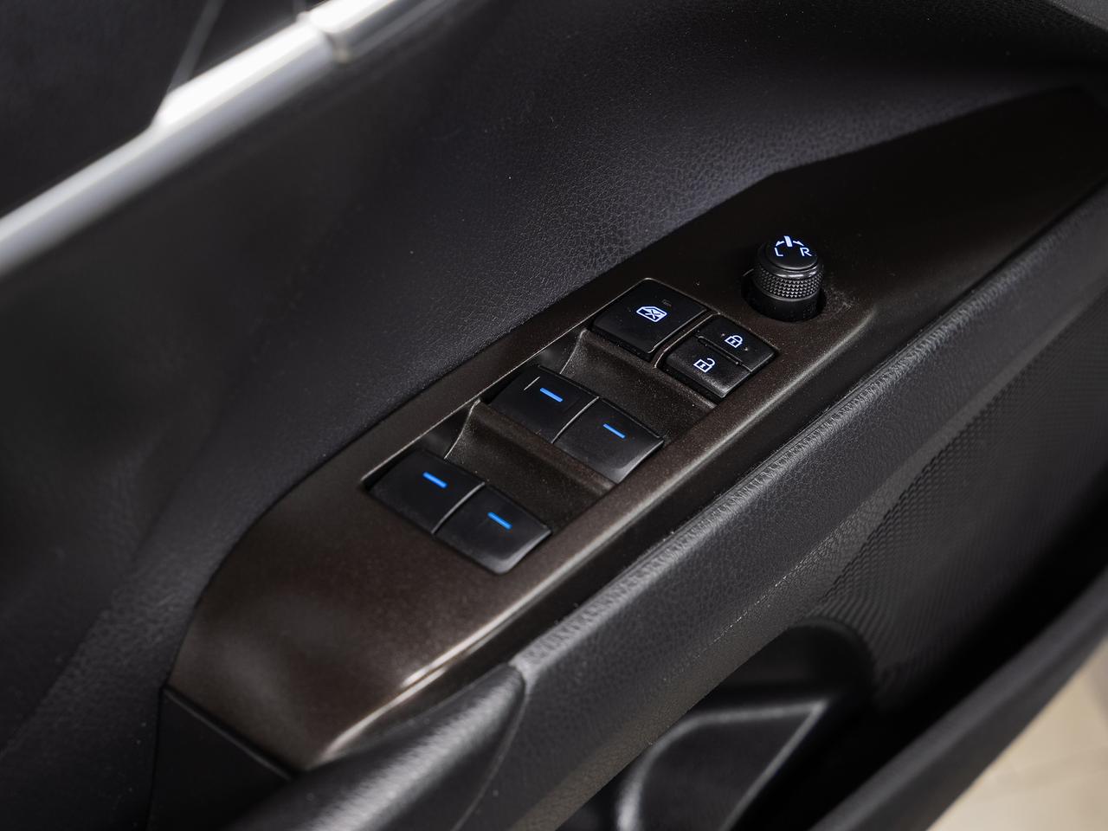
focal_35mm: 84
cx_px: 663
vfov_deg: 17.5
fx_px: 2704
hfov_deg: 23.1
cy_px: 329
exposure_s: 1/1.25
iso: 100
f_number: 5.6
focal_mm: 61.9
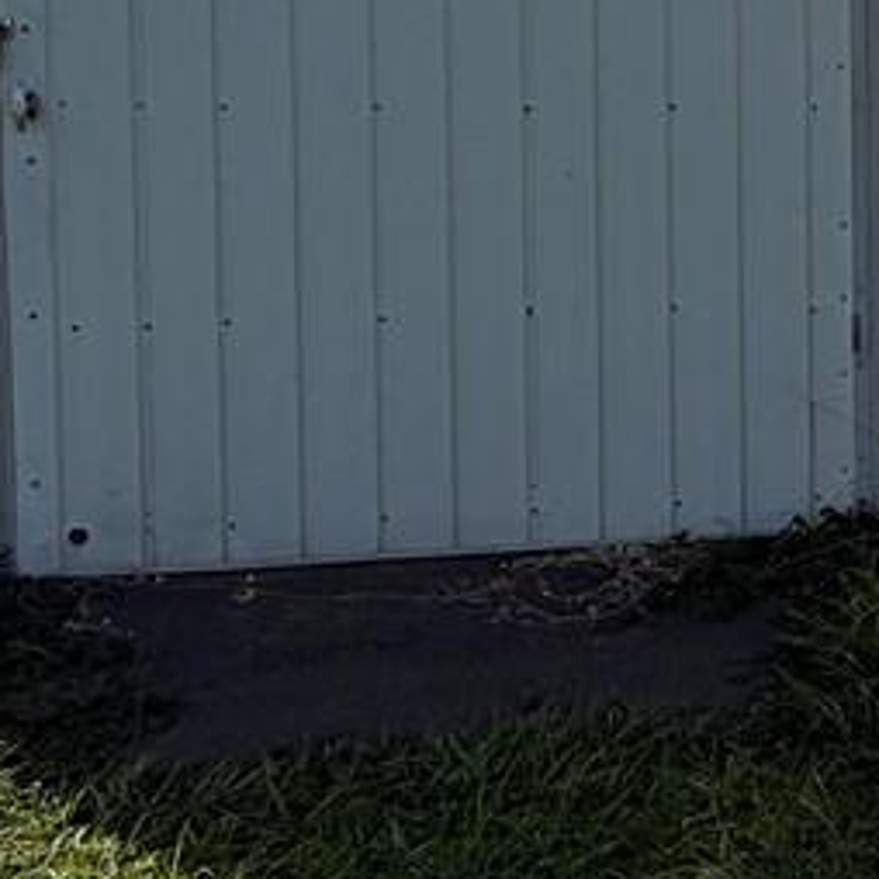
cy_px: 180
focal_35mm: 78
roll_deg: +0.0
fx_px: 2241
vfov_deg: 21.9
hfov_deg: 17.7
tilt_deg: -4.2
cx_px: 1595
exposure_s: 1/1312
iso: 20
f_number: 2.2
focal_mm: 2.22
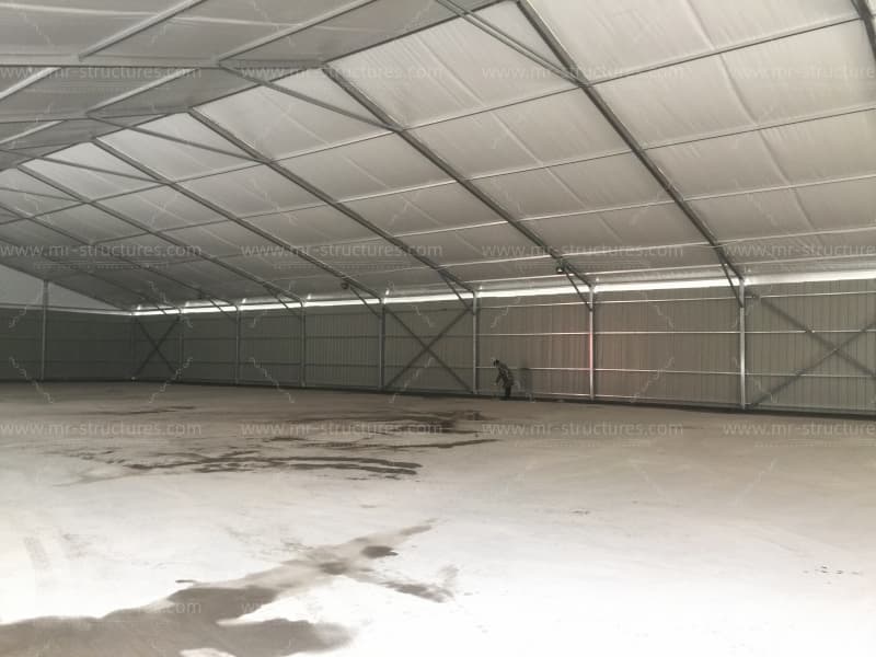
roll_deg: -0.7
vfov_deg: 48.2
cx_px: 438
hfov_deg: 61.7
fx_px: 734
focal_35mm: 29
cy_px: 328
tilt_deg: +4.0
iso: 64
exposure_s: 1/33
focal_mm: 4.15
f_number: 2.2
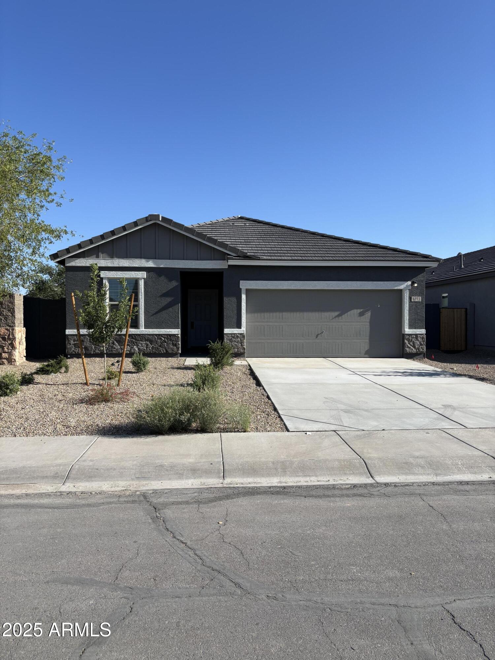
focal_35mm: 26
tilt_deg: -0.1
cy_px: 330
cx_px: 248
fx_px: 496
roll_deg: +0.2
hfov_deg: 53.1
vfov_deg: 67.3
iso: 50
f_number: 1.6
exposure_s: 1/3311
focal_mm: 5.96
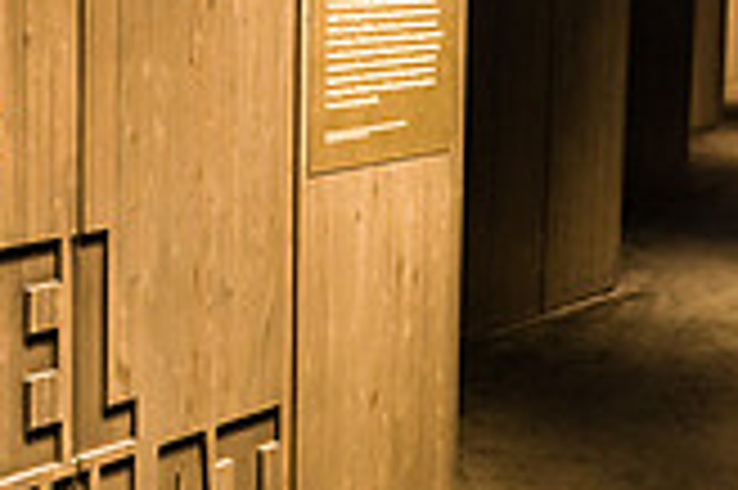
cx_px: 180
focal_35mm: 85
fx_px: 1741
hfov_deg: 23.7
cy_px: 130
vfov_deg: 16.0
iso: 3200
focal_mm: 24
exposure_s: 1/25
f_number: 3.2
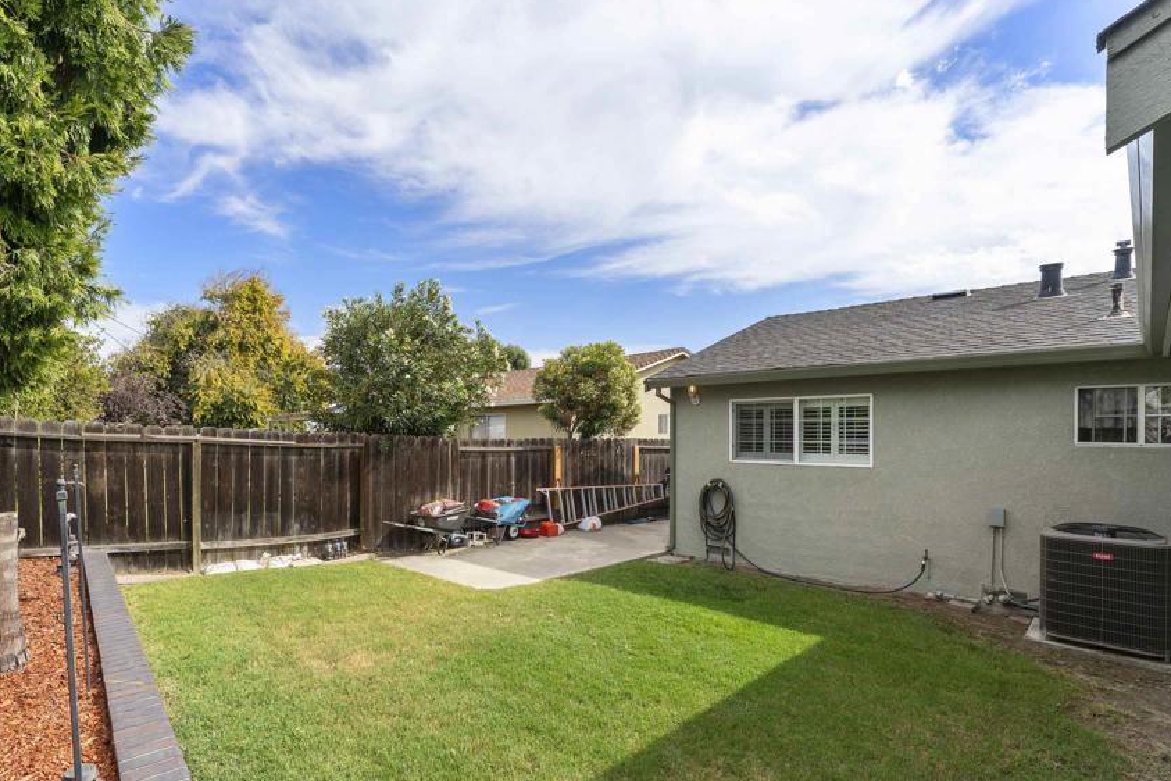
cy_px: 455
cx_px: 514
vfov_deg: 69.9
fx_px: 553
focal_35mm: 17
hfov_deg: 92.8
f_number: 7.1
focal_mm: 14
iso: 100
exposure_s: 1/250
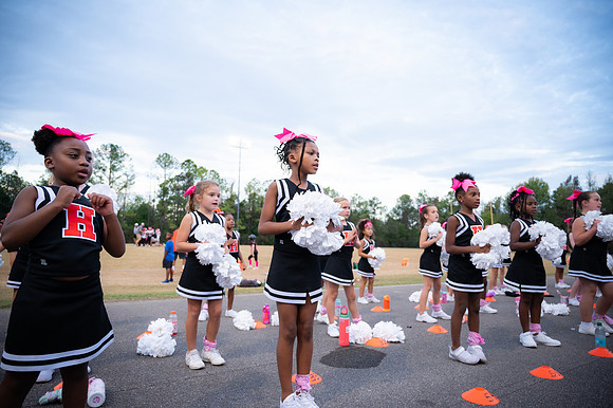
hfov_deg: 73.8
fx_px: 408
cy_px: 204
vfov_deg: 53.1
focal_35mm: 24
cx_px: 306
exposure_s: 1/400
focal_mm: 24
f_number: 4
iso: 1250
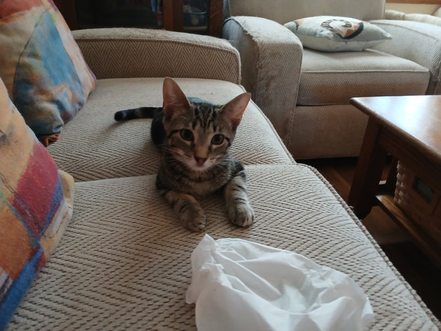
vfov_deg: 53.1
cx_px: 220
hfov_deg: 67.3
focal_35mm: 26
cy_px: 166
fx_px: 331
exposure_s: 1/24
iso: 320
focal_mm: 3.98
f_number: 1.8
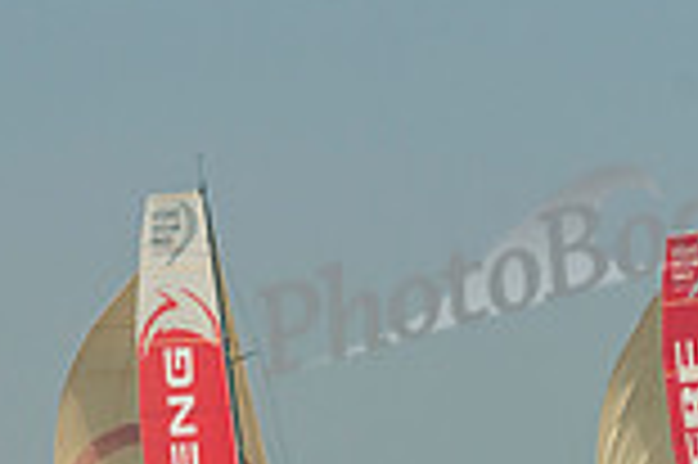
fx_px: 29052
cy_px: 556
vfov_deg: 0.9
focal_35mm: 1500
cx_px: 28
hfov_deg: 1.4
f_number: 7.1
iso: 280
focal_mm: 400
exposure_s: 1/1250
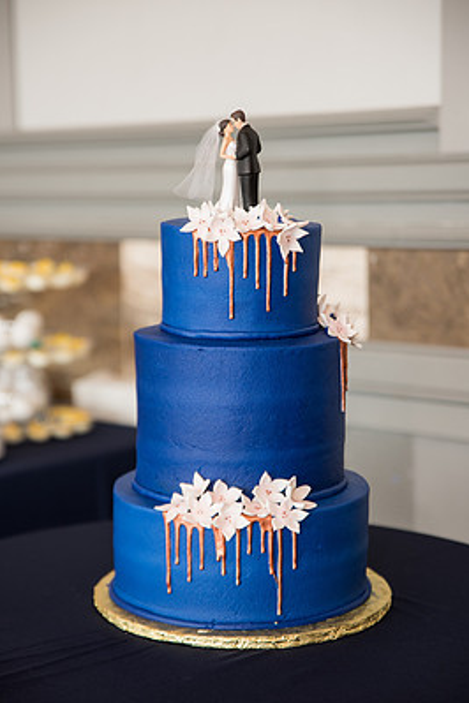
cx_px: 234
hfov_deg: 17.3
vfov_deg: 25.7
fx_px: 1544
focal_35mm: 79
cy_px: 352
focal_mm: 70
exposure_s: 1/100
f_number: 2.8
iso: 400
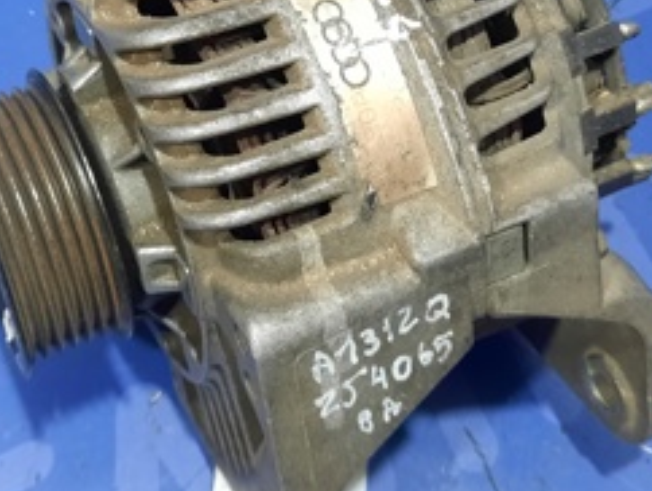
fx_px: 1244
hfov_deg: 29.3
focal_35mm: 66
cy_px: 132
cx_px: 259
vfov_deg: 22.1
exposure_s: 1/33
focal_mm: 4.6
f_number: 2
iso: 320
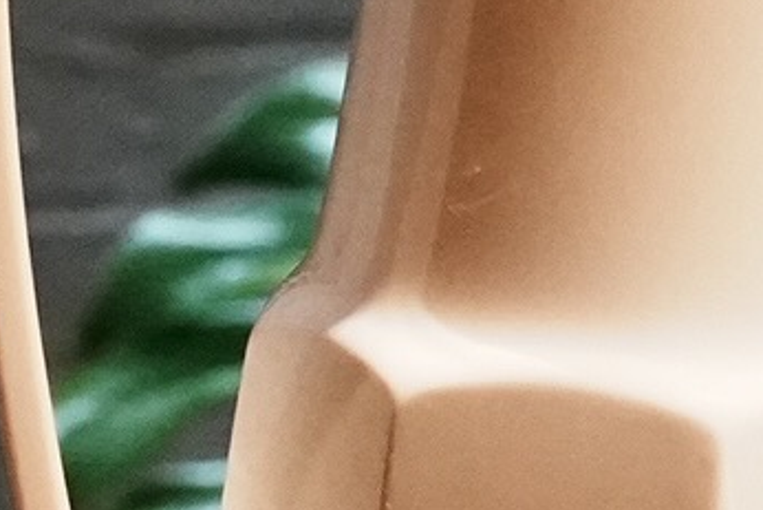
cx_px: 1098
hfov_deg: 5.0
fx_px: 8735
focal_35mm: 412
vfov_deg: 3.3
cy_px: 532
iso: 12800
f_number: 16
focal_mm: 67
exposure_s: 1/60
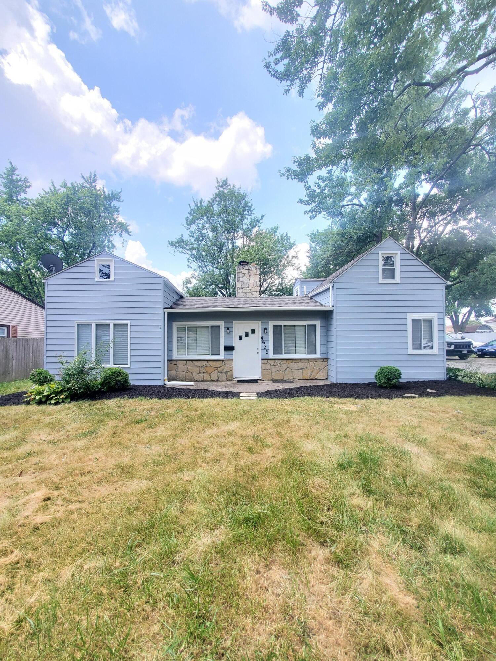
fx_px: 248
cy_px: 330
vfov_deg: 106.2
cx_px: 248
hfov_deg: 89.9
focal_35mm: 13
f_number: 2.2
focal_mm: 1.8
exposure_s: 1/257
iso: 50
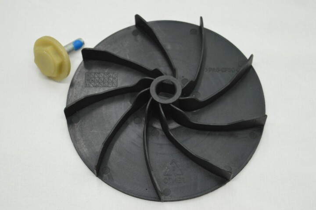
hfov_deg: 24.6
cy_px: 105
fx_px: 724
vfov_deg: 16.5
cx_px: 158
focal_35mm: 82
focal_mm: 55
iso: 400
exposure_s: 1/15
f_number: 5.6
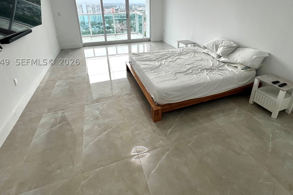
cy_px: 62
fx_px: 146
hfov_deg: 89.9
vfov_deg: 65.2
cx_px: 154
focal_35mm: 18
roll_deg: -0.1
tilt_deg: -22.5
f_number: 1.8
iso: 40
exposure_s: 1/120
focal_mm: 1.57
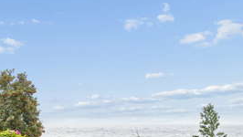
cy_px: 123
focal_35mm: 43
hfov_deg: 45.9
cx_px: 73
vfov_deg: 26.6
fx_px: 280
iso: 200
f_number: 8
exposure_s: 1/40
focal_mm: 17.5
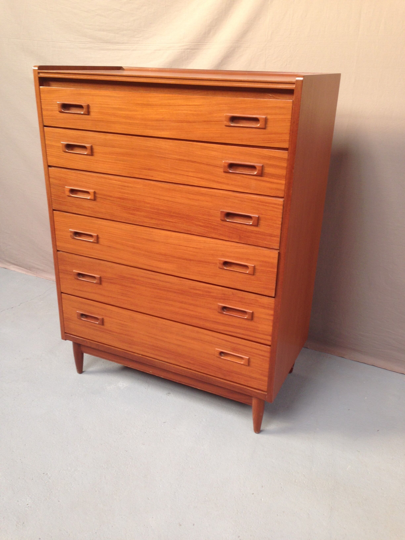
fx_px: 515
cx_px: 202
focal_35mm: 33
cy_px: 270
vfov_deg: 55.3
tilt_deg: -20.8
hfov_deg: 43.0
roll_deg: -2.0
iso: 50
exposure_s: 1/20
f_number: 2.4
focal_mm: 4.12
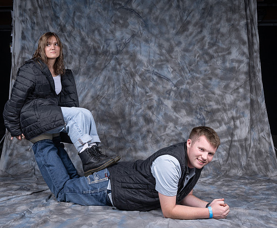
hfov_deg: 41.1
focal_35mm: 45
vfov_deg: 34.2
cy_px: 107
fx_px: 369
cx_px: 122
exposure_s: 1/250
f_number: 8
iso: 100
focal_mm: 32
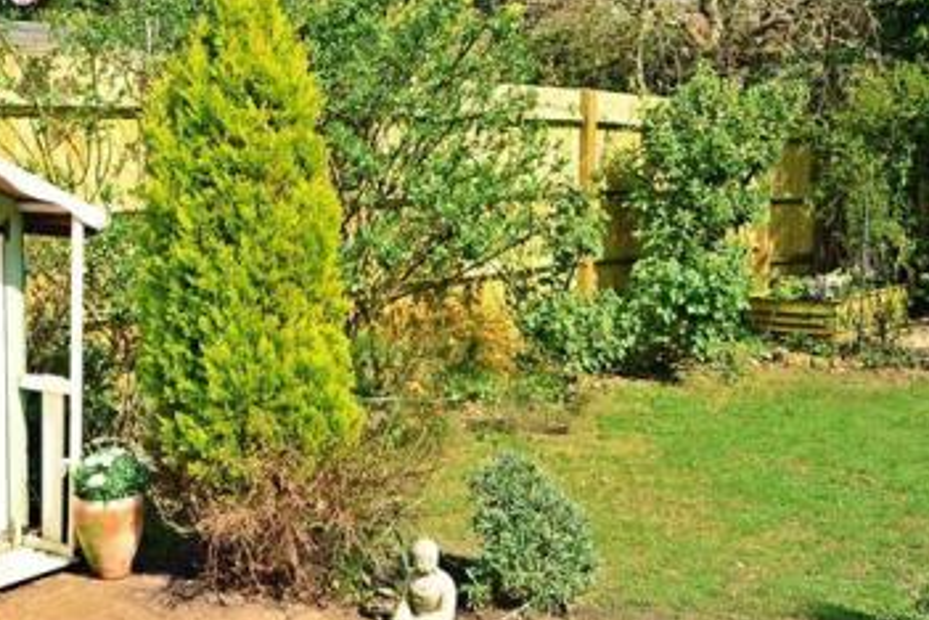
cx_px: 378
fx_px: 1445
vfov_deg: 23.9
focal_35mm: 56
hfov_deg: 35.5
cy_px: 147
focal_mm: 20
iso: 400
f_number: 7.1
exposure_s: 1/400
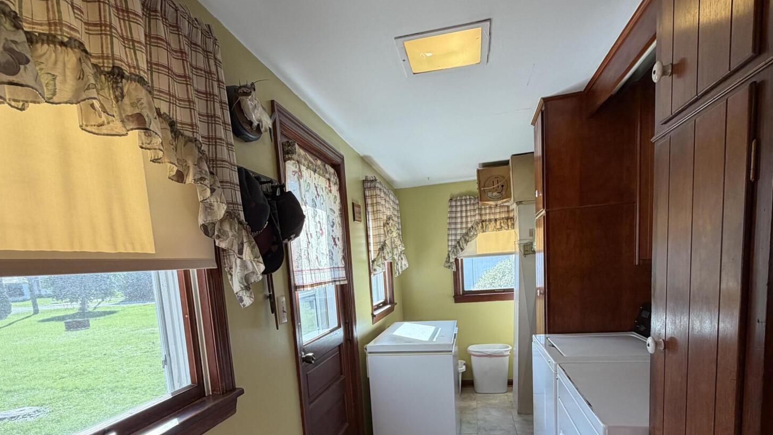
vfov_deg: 51.2
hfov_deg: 83.8
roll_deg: +3.8
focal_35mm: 21
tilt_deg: -8.1
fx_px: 430
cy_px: 329
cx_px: 378
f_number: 2.2
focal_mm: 2.22
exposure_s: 1/121
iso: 80
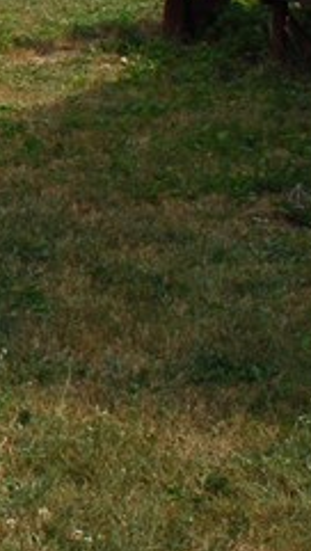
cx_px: -544
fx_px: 1857
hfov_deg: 8.4
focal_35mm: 127
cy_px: 9
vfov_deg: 16.5
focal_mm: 18
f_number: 10
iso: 400
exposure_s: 1/400
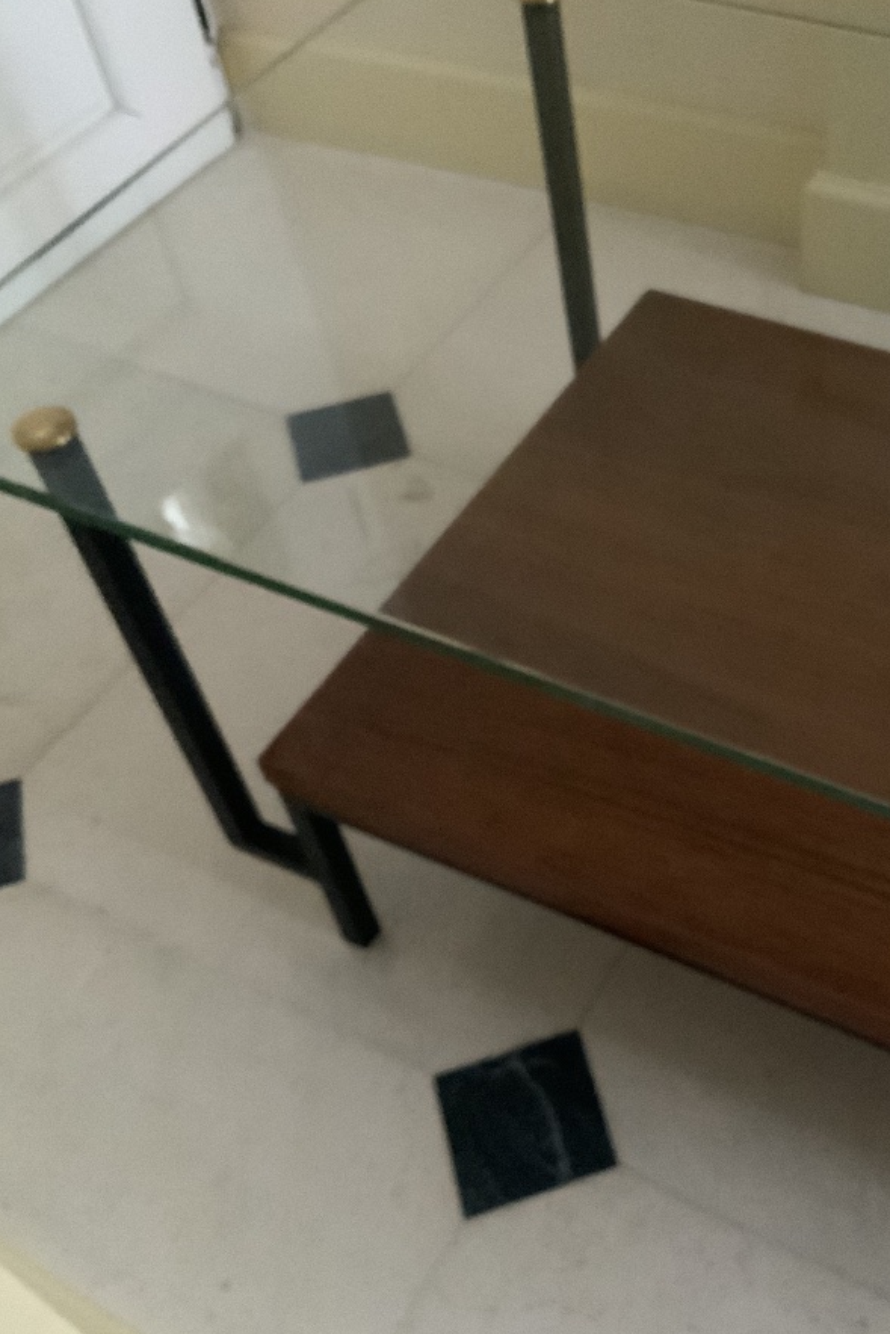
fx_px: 1520
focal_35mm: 41
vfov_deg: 47.4
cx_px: 725
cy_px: 671
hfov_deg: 31.7
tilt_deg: -51.7
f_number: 1.8
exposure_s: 1/21
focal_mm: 3
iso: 640
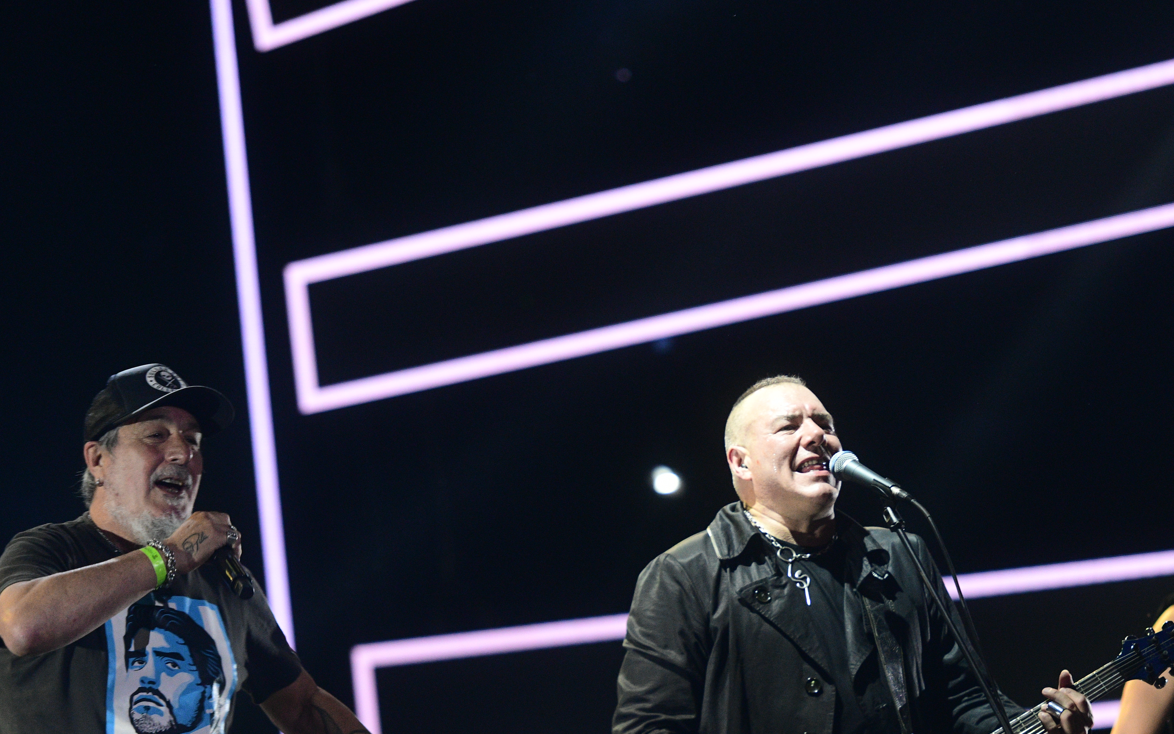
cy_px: 561
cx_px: 827
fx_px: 7807
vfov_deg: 5.4
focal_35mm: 244
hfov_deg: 8.6
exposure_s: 1/250
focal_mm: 155
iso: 2500
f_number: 2.8
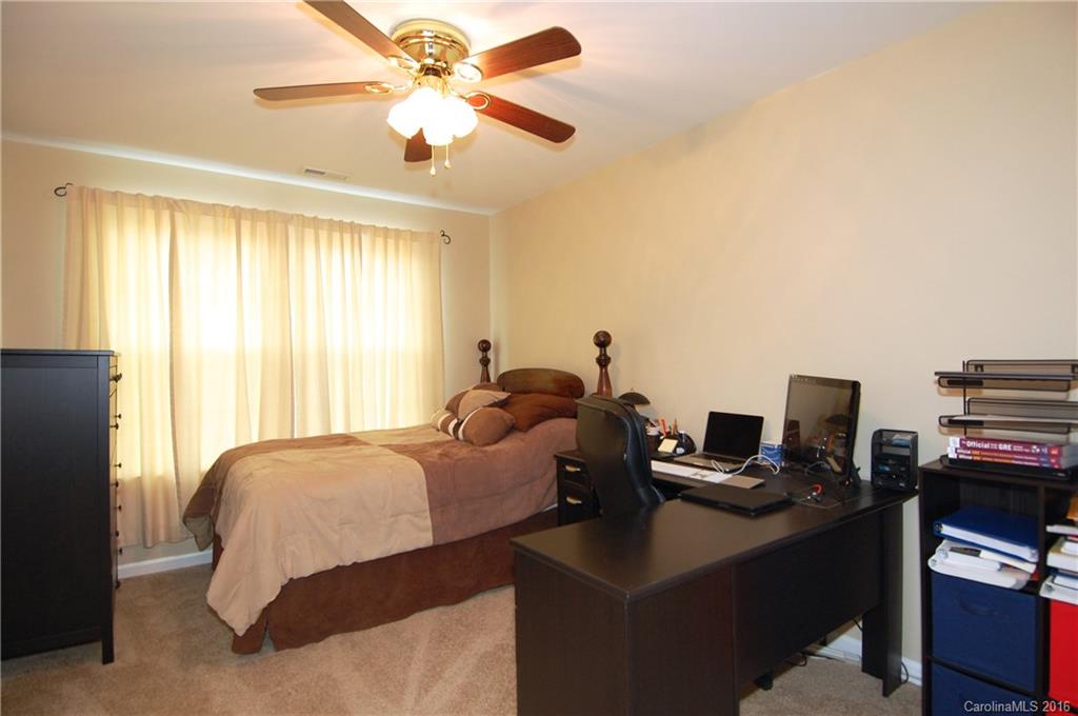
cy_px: 358
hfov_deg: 90.1
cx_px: 539
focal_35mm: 18
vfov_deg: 67.2
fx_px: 538
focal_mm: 12
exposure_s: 1/60
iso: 400
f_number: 4
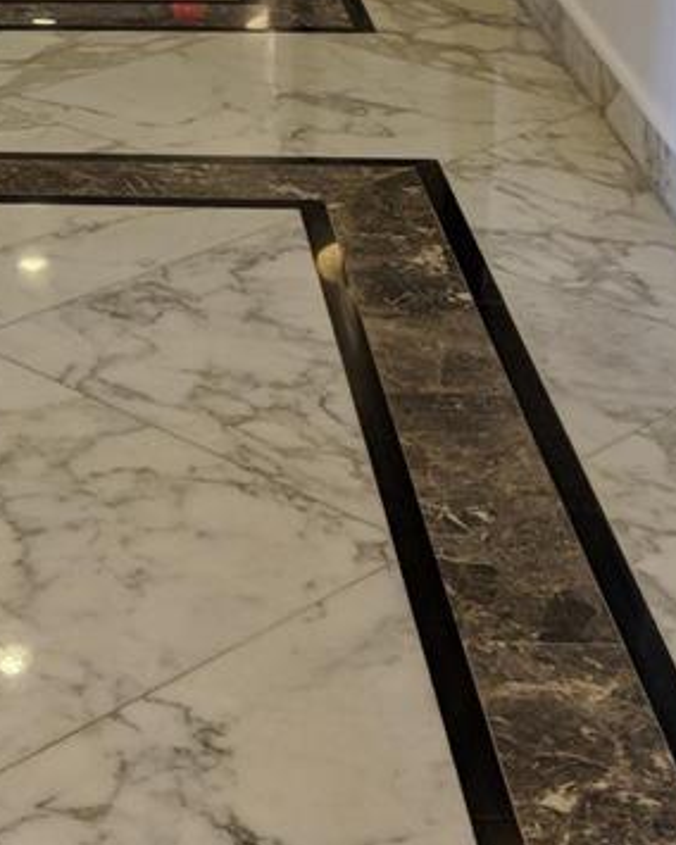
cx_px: -126
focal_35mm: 89
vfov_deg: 20.5
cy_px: -69
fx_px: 2226
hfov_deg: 16.6
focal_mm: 4.44
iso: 171
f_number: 1.8
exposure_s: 1/120
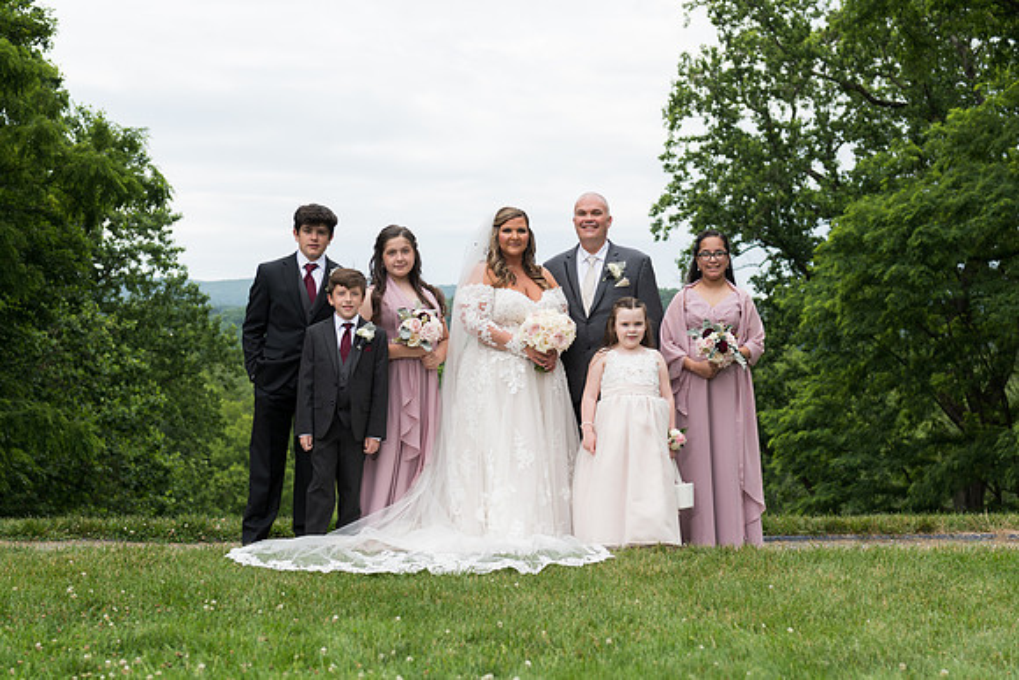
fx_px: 1642
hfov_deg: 34.5
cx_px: 510
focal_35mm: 58
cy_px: 340
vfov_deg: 23.4
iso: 64
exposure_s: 1/320
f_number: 4.5
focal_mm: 58
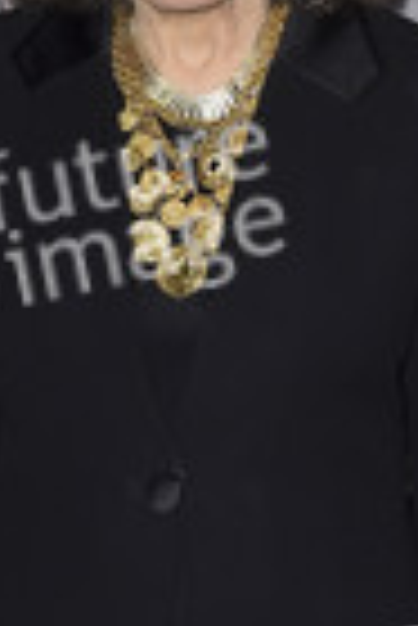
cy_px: 455
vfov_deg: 14.8
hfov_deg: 10.0
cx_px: 187
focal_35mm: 138
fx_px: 2397
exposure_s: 1/250
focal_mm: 48
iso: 400
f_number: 6.3
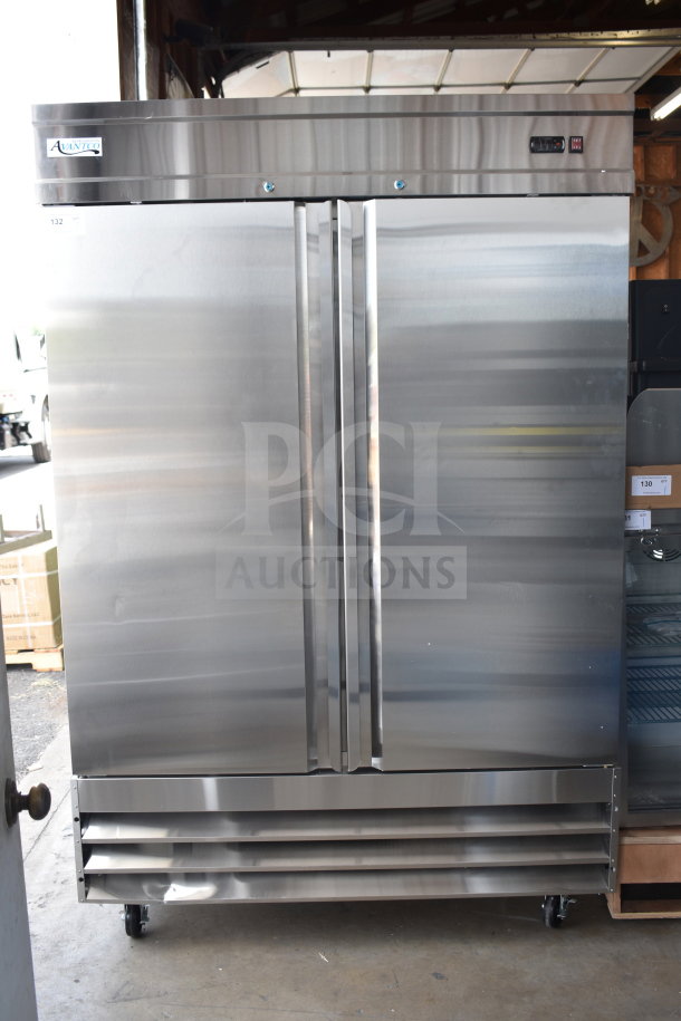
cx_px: 340
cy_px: 510
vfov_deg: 53.1
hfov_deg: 36.9
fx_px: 1021
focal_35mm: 36
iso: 200
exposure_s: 1/60
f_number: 4
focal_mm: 24
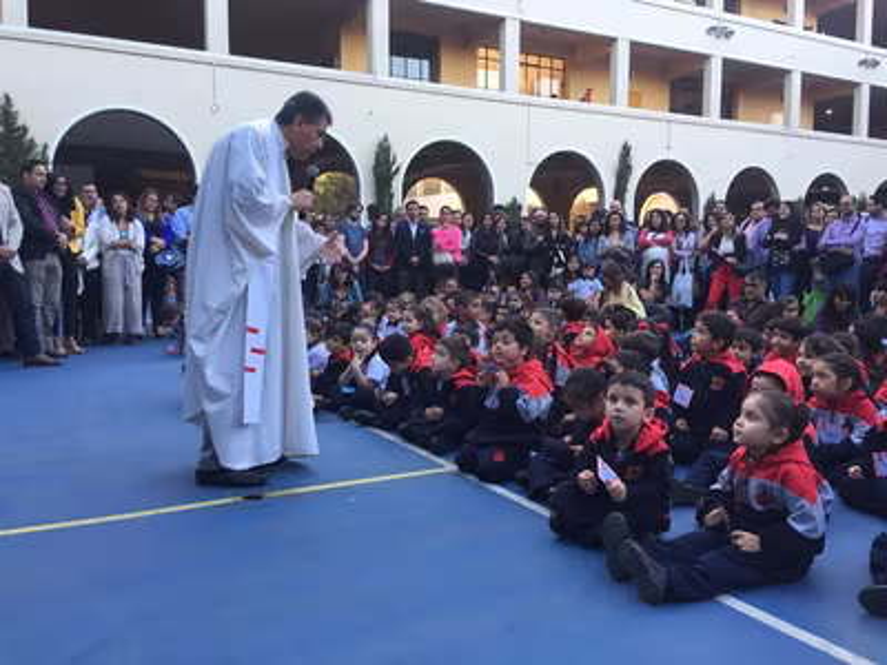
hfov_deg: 61.7
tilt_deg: -4.3
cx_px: 444
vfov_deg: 48.2
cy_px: 332
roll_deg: -0.3
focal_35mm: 29
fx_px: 743
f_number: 2.2
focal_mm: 4.15
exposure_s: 1/100
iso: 50
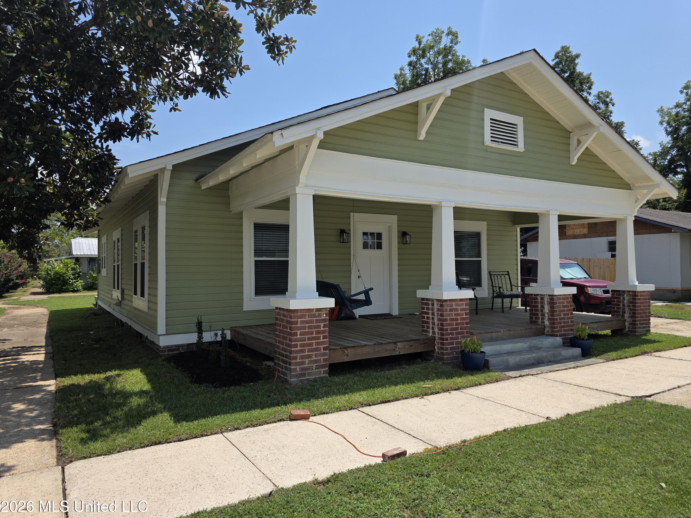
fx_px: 479
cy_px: 261
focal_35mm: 24
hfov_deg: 71.6
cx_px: 349
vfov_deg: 56.8
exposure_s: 1/6574
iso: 80
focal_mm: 6.3
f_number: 1.7
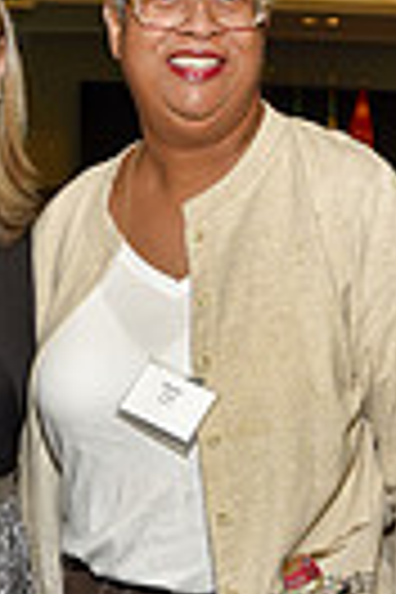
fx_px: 1633
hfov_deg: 13.8
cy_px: 634
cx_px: 86
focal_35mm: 99
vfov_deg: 19.8
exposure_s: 1/60
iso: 200
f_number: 5
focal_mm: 29
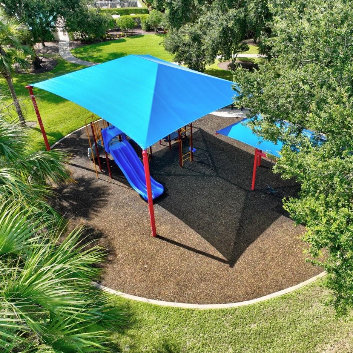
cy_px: 176
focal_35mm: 29
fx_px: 335
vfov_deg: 55.6
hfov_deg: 55.3
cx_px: 209
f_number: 2.8
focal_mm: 12.3
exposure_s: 1/800
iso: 100
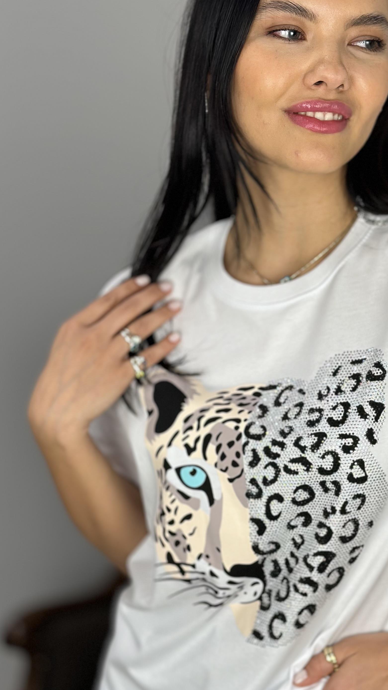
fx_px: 1390
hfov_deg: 15.8
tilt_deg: -13.1
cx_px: 296
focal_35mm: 76
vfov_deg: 27.8
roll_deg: -2.6
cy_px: 385
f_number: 1.78
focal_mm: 6.86
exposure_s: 1/100
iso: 64
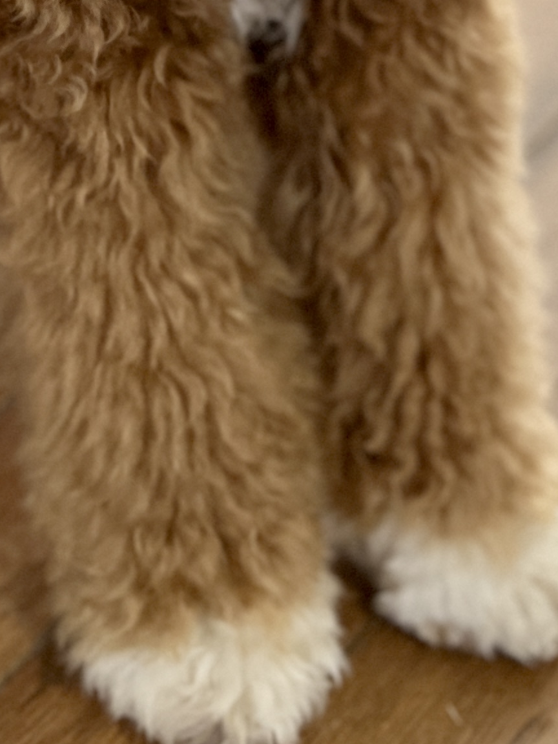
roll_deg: -3.1
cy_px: -324
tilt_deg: -21.8
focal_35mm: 91
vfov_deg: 19.2
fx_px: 1956
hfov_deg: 16.2
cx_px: 145
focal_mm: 5.7
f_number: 1.5
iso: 400
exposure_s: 1/60
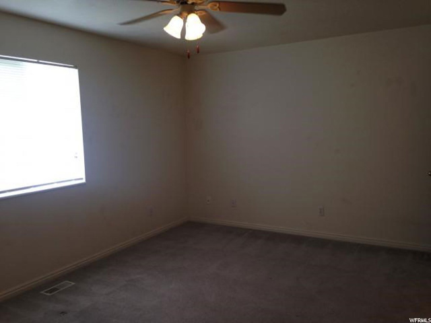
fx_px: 411
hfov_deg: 55.4
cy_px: 162
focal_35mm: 33
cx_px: 216
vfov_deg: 42.9
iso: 64
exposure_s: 1/60
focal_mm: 4.12
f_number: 2.4
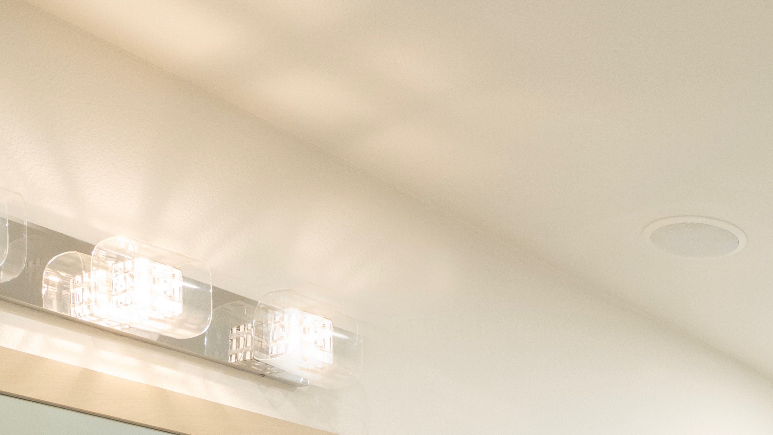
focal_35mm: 58
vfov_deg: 17.2
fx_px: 1189
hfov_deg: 31.9
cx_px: 845
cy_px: 769
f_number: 8
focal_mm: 18
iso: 800
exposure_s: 1/13
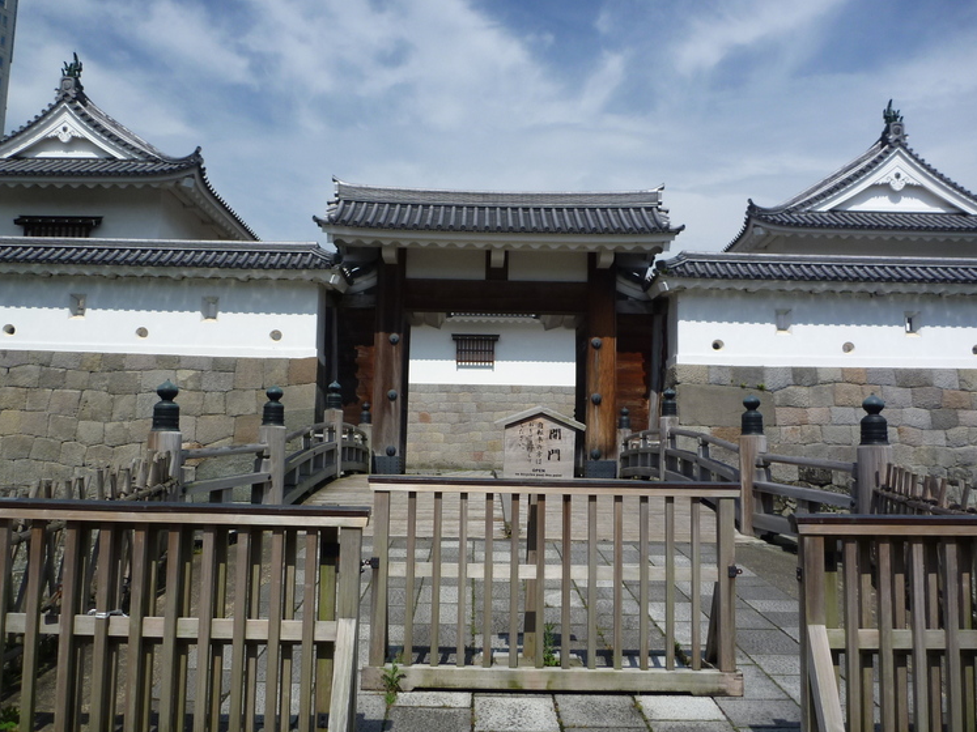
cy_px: 378
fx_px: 847
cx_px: 483
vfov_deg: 46.8
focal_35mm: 30
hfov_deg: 60.0
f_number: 10
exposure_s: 1/200
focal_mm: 4.9
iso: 80
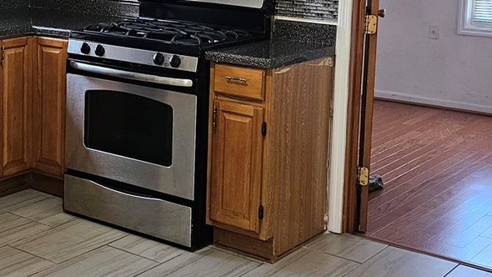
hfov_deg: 30.3
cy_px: 18
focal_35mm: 68
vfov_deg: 17.4
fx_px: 887
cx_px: 106
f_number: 1.7
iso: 400
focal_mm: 6.3
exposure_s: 1/120
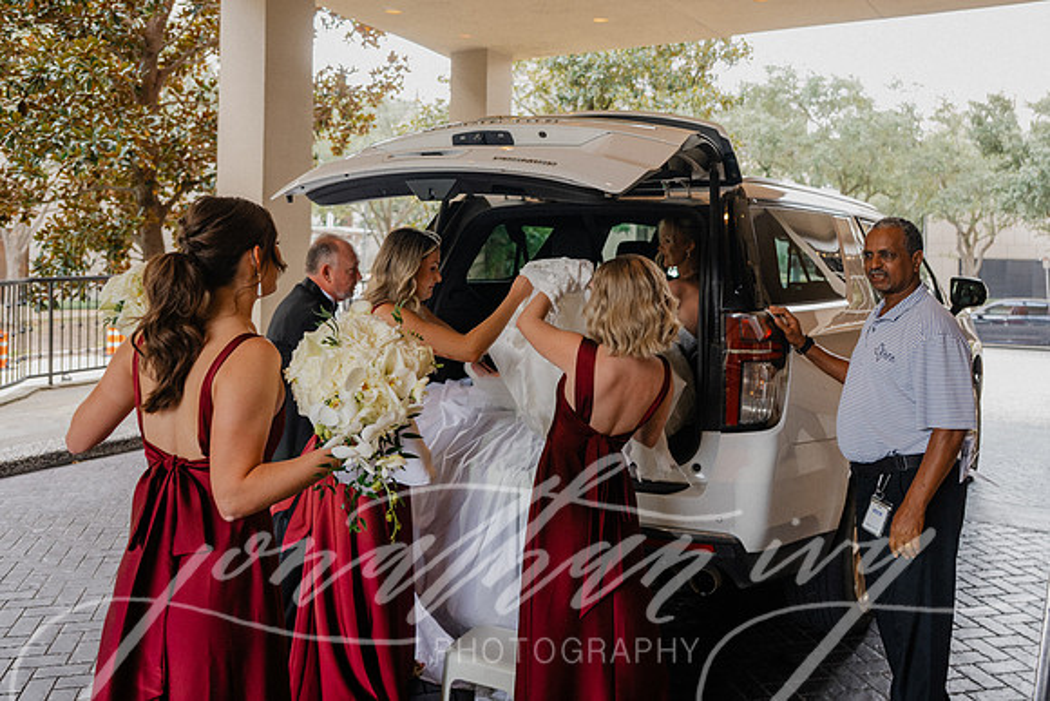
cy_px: 242
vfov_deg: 41.4
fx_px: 917
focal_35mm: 31
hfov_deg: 59.6
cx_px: 525
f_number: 2.8
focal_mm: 24
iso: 640
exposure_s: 1/250
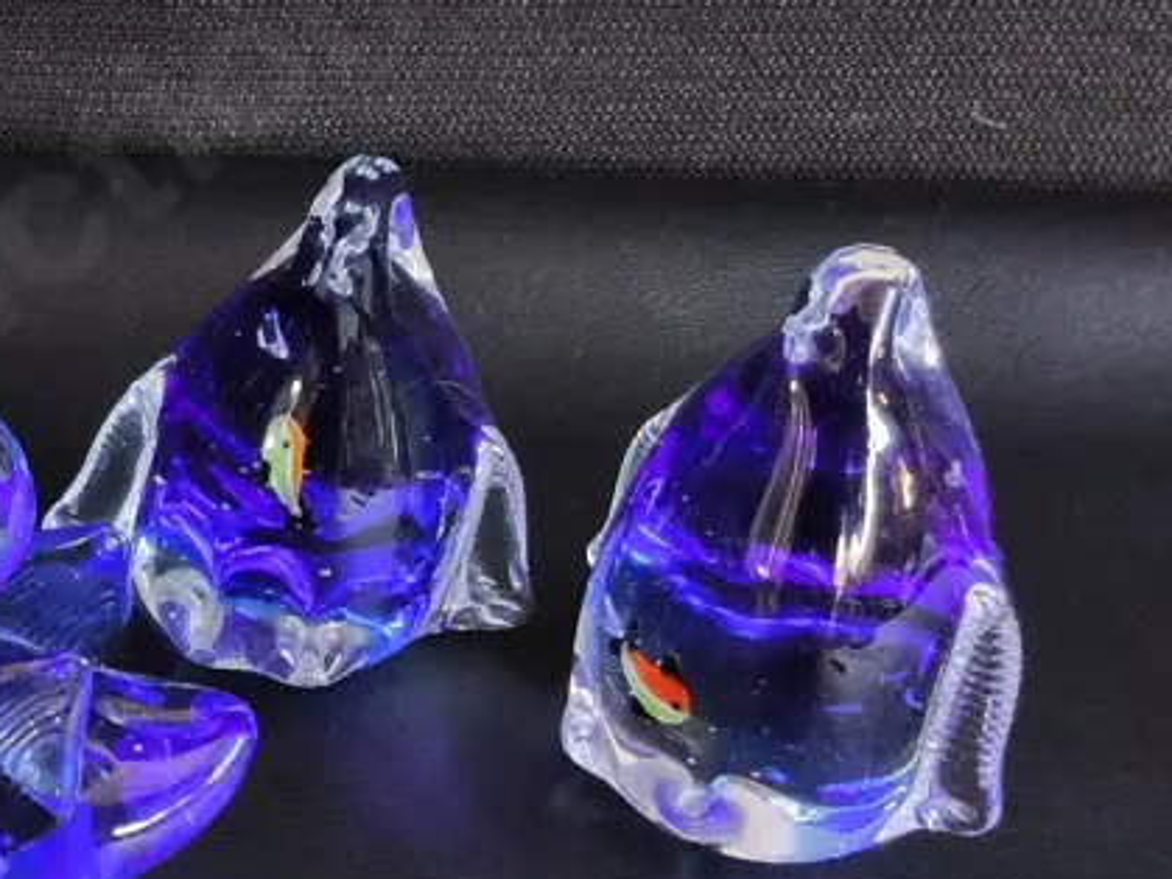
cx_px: -213
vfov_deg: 22.2
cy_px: 426
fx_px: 2234
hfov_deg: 26.4
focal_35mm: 66
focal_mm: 2.87
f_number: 2
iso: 250
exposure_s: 1/60
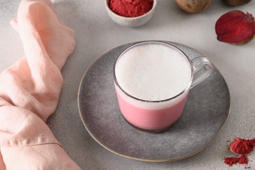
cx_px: 133
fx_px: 616
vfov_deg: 15.7
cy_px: 79
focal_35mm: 87
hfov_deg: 23.4
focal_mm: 52
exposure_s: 1/160
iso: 100
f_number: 5.6
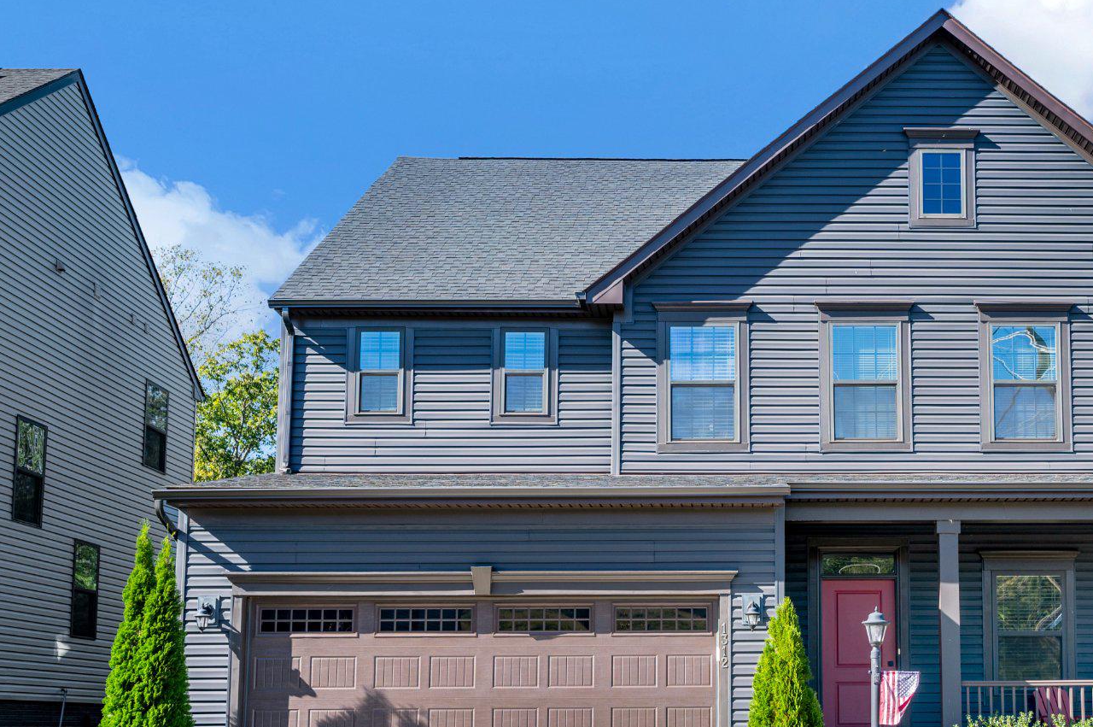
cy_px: 549
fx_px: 1456
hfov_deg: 40.2
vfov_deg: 27.6
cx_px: 791
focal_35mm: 48
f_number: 5.6
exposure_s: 1/250
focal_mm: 30
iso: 100
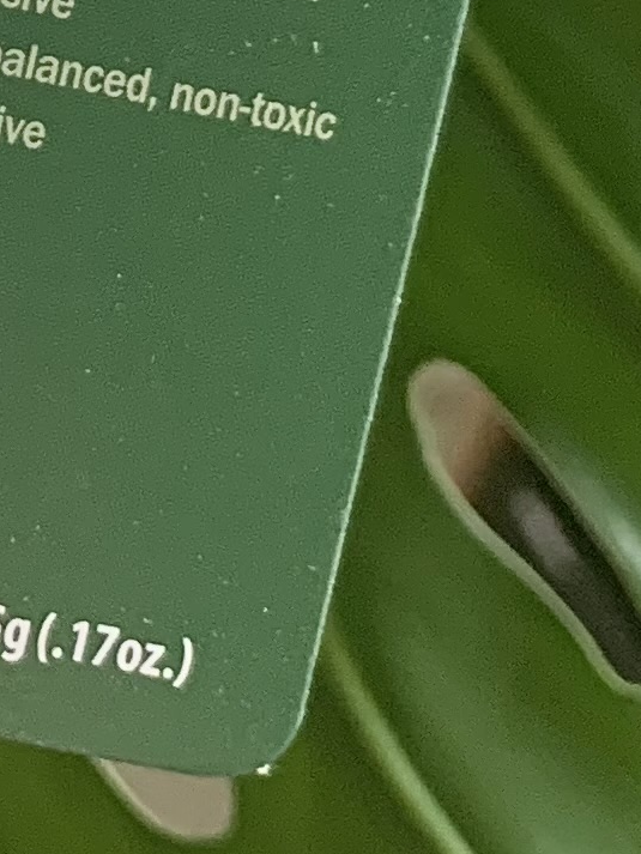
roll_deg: -7.5
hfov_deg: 9.6
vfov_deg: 12.6
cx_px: -509
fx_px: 3628
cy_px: -517
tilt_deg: -35.3
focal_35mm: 147
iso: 100
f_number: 1.8
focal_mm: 4.25
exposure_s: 1/60
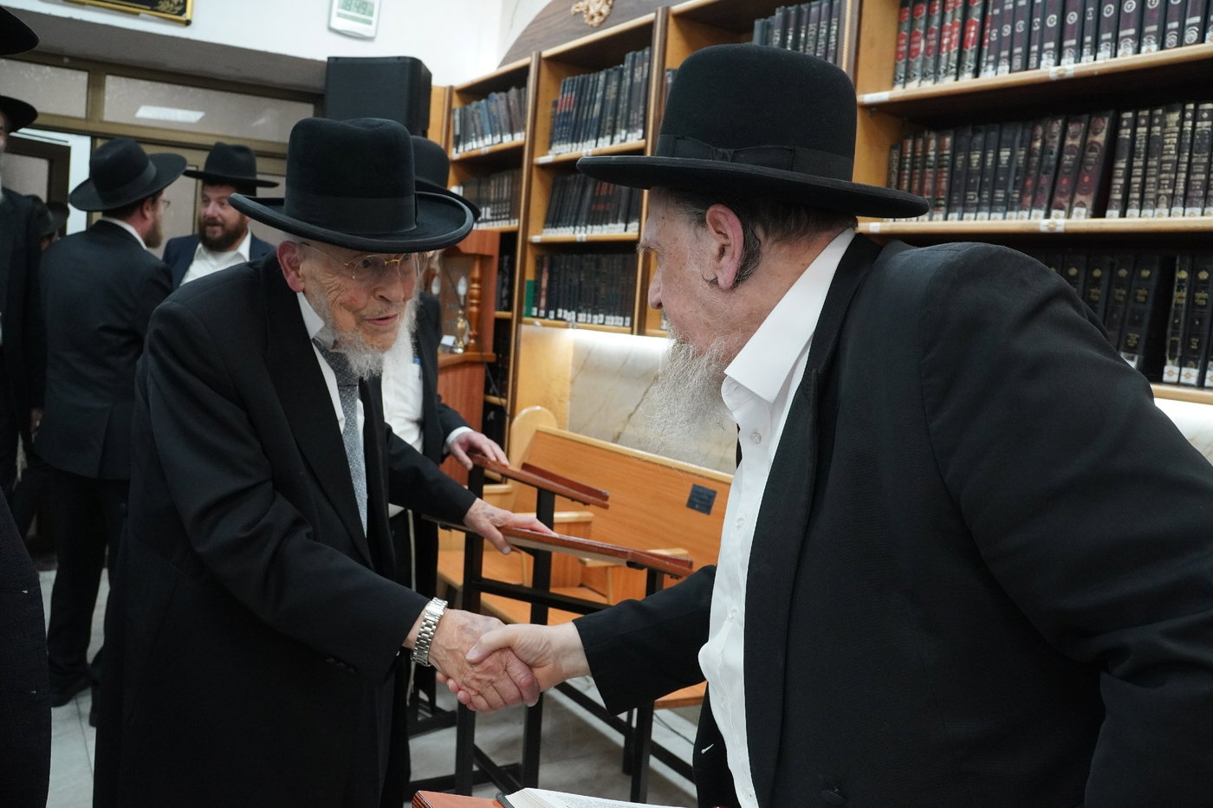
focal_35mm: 30
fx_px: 995
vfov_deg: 44.2
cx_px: 606
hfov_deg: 62.7
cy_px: 404
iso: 2000
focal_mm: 19.7
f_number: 5
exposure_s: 1/200
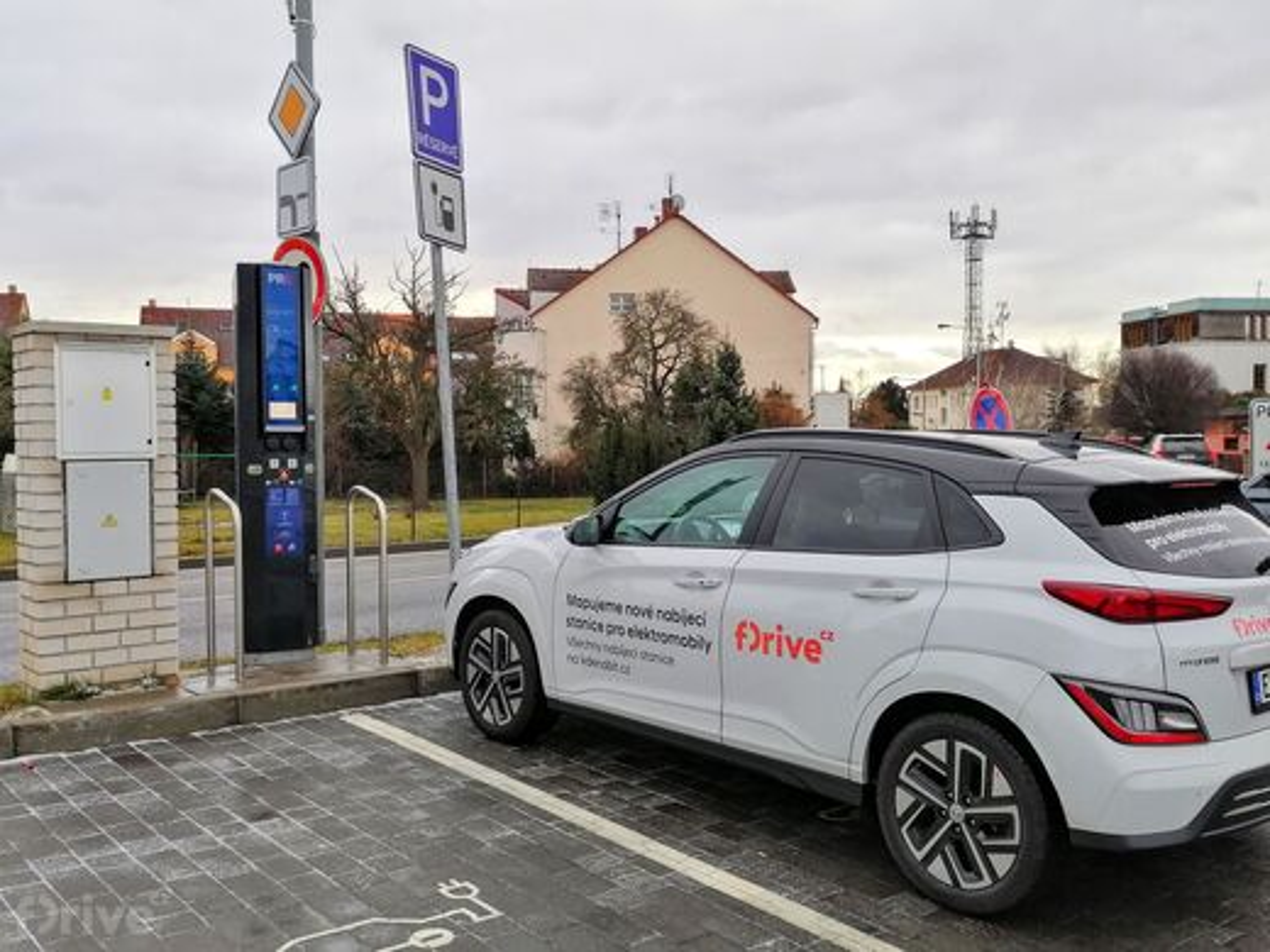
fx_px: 1284
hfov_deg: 52.6
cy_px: 476
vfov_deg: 40.7
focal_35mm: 35
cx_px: 635
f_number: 1.8
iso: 50
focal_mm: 5.3
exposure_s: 1/191
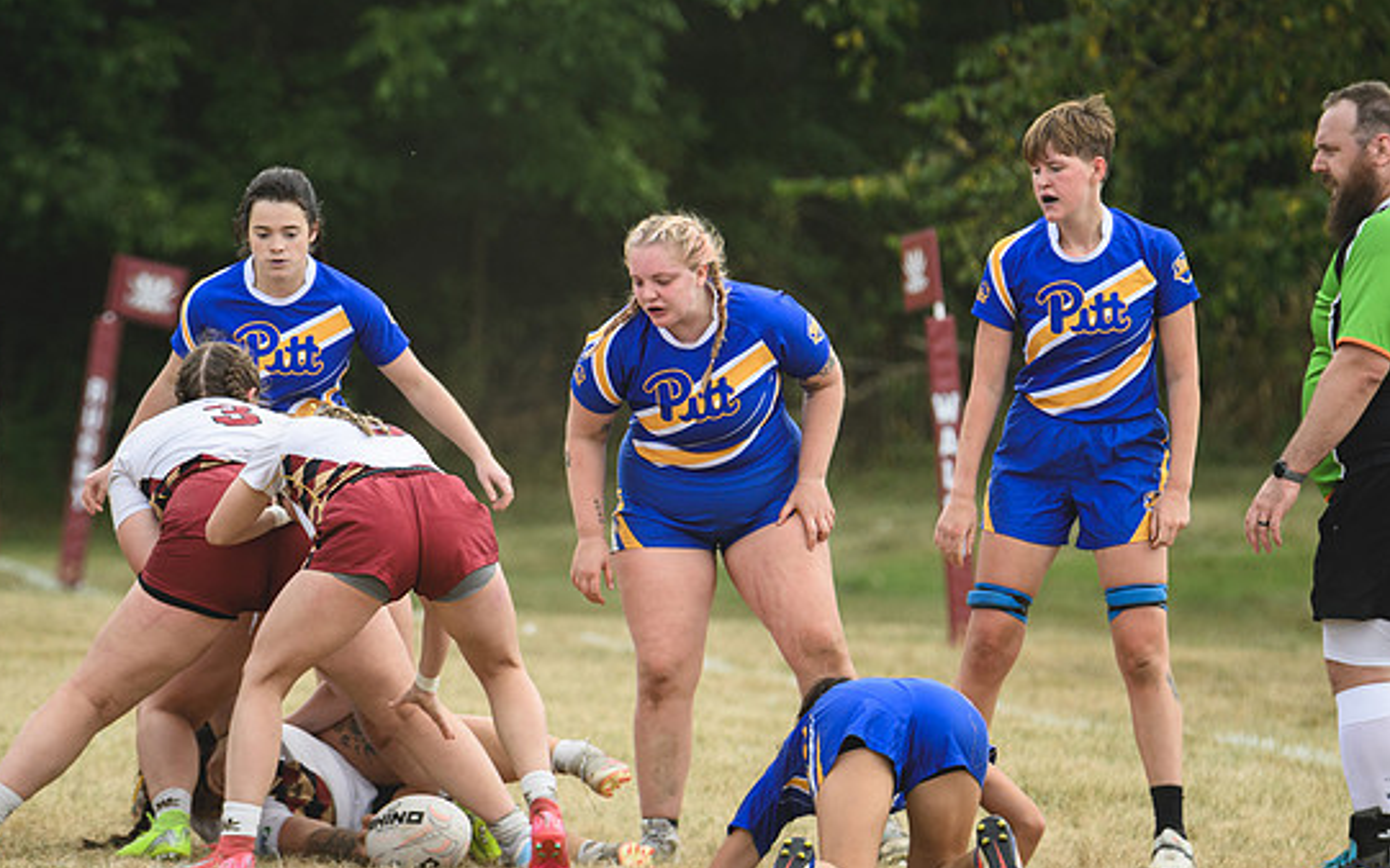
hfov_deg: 3.7
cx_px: 647
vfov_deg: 2.3
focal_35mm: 573
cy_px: 388
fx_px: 21704
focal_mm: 350
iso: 360
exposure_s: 1/1000
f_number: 6
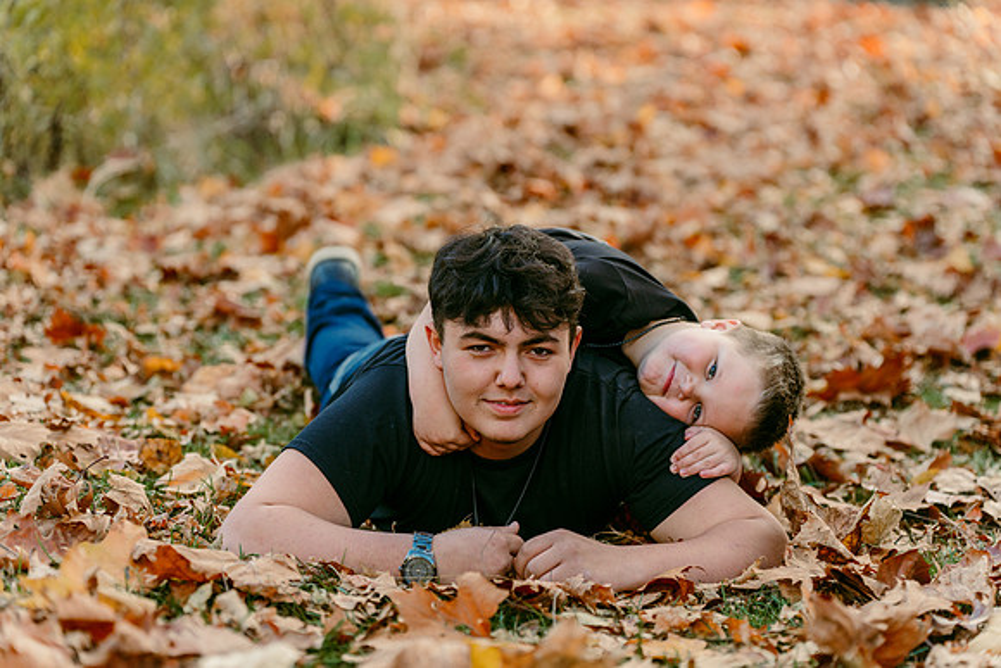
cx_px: 500
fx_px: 2475
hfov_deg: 22.9
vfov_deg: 15.4
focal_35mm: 89
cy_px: 334
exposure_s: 1/800
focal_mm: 89
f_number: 2.8
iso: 320
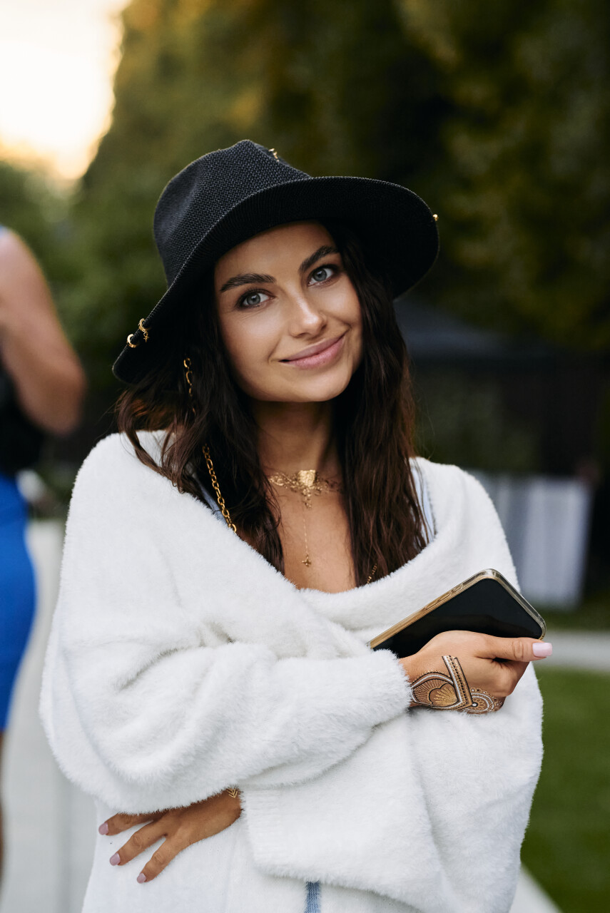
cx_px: 305
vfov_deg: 23.9
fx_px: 2157
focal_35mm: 85
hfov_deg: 16.1
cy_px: 456
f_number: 3.2
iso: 800
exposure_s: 1/1000
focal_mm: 85
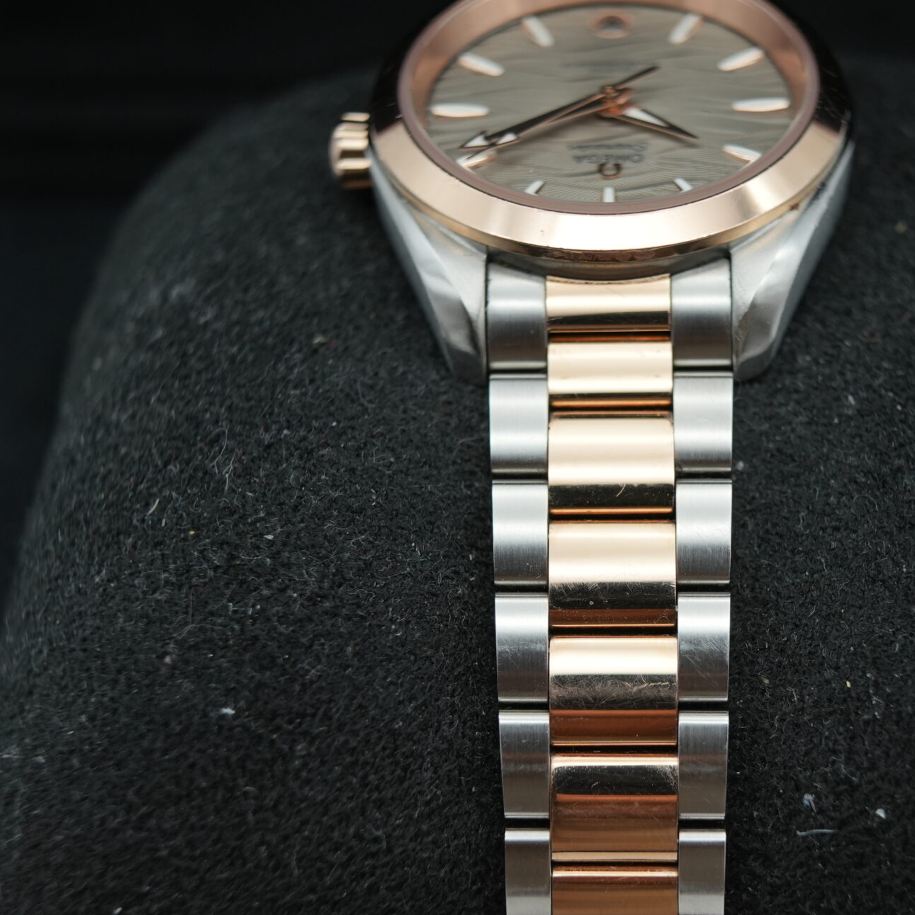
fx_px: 1764
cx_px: 629
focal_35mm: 59
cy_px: 557
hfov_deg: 28.8
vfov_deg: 29.0
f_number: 5
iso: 400
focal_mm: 35
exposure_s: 1/250
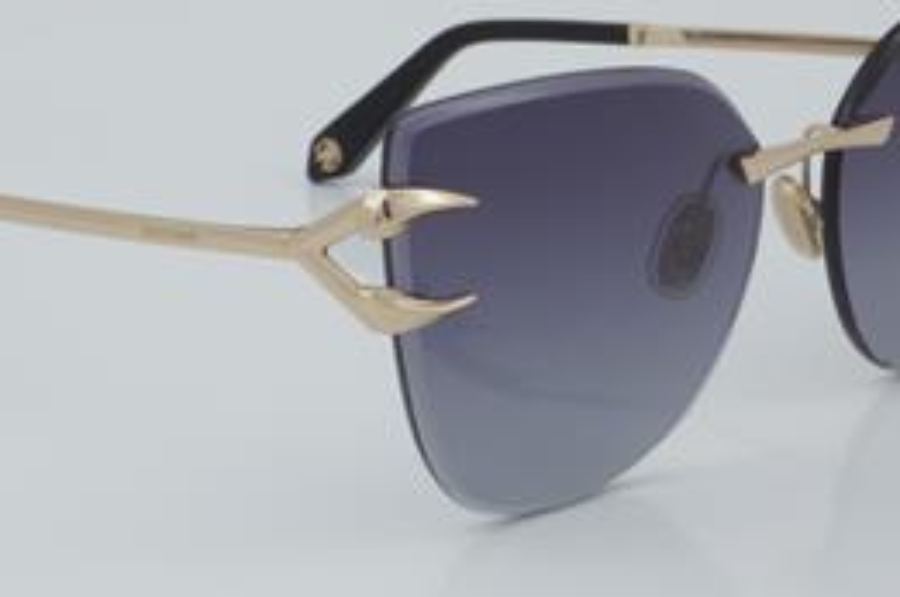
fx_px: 2870
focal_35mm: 115
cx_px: 410
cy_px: 262
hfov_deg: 17.8
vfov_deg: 11.9
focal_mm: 50
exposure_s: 1/4
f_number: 32
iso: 100
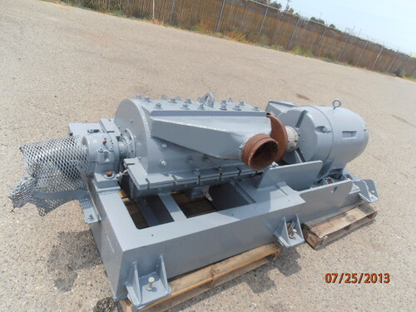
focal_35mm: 24
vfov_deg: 56.8
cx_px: 208
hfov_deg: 71.6
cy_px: 156
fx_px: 288
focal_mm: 4.2
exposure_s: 1/1250
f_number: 3
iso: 80
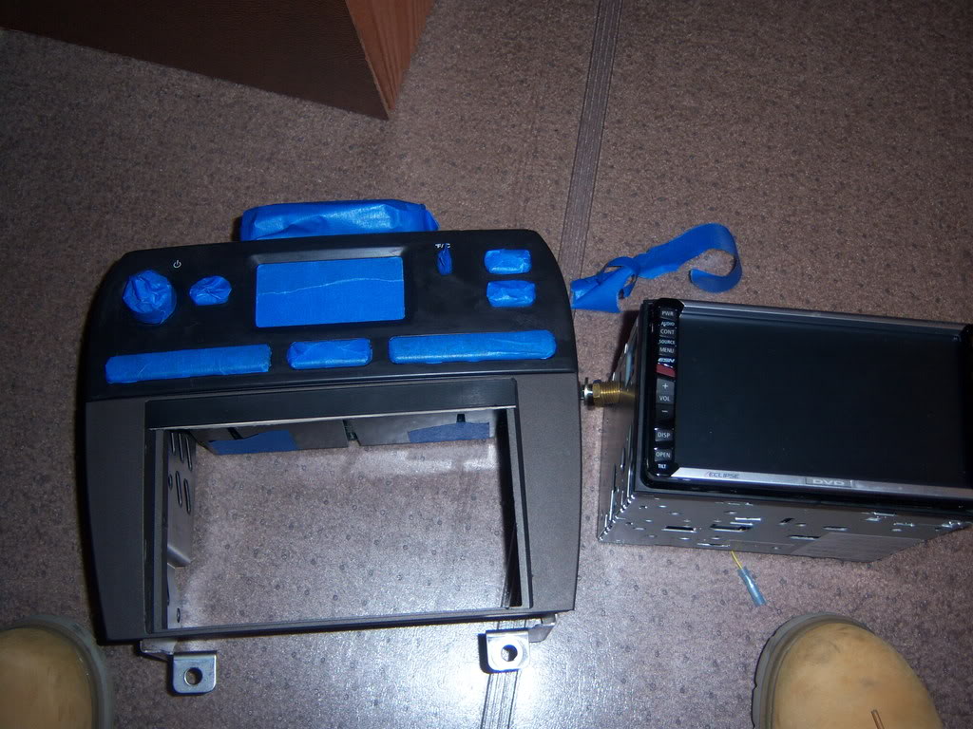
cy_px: 364
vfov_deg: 39.7
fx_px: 1012
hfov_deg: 51.4
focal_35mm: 36
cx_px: 486
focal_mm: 7.5
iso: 80
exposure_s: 1/60
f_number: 2.8
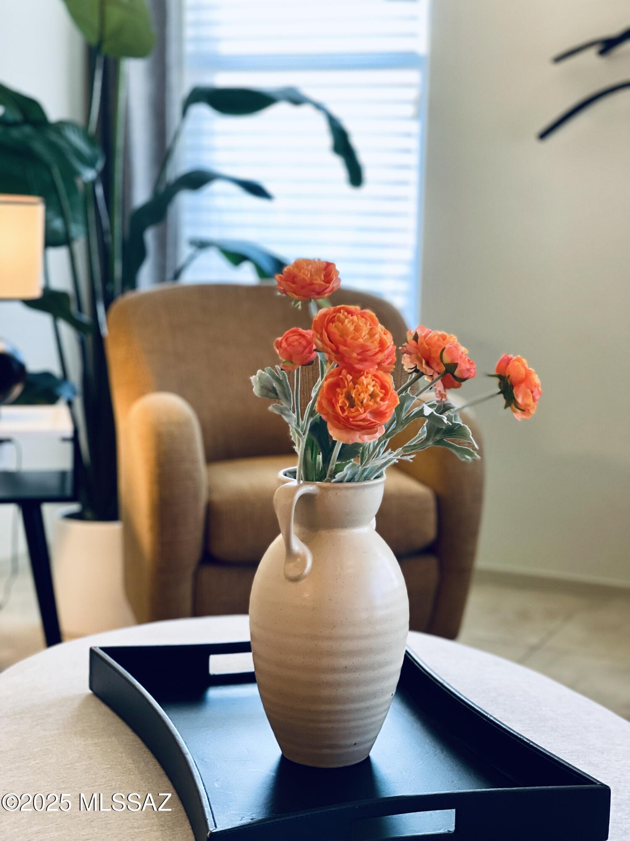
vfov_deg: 30.3
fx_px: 1553
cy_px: 420
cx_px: 315
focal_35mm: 64
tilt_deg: -8.2
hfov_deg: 22.9
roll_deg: -1.7
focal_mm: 7.5
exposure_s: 1/40
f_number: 2.2
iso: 160
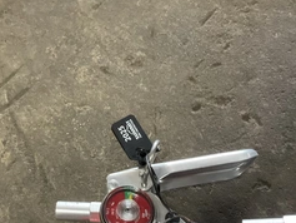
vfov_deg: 29.1
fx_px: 419
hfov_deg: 38.2
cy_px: 174
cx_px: 87
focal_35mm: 49
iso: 250
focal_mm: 3
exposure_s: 1/60
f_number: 1.8
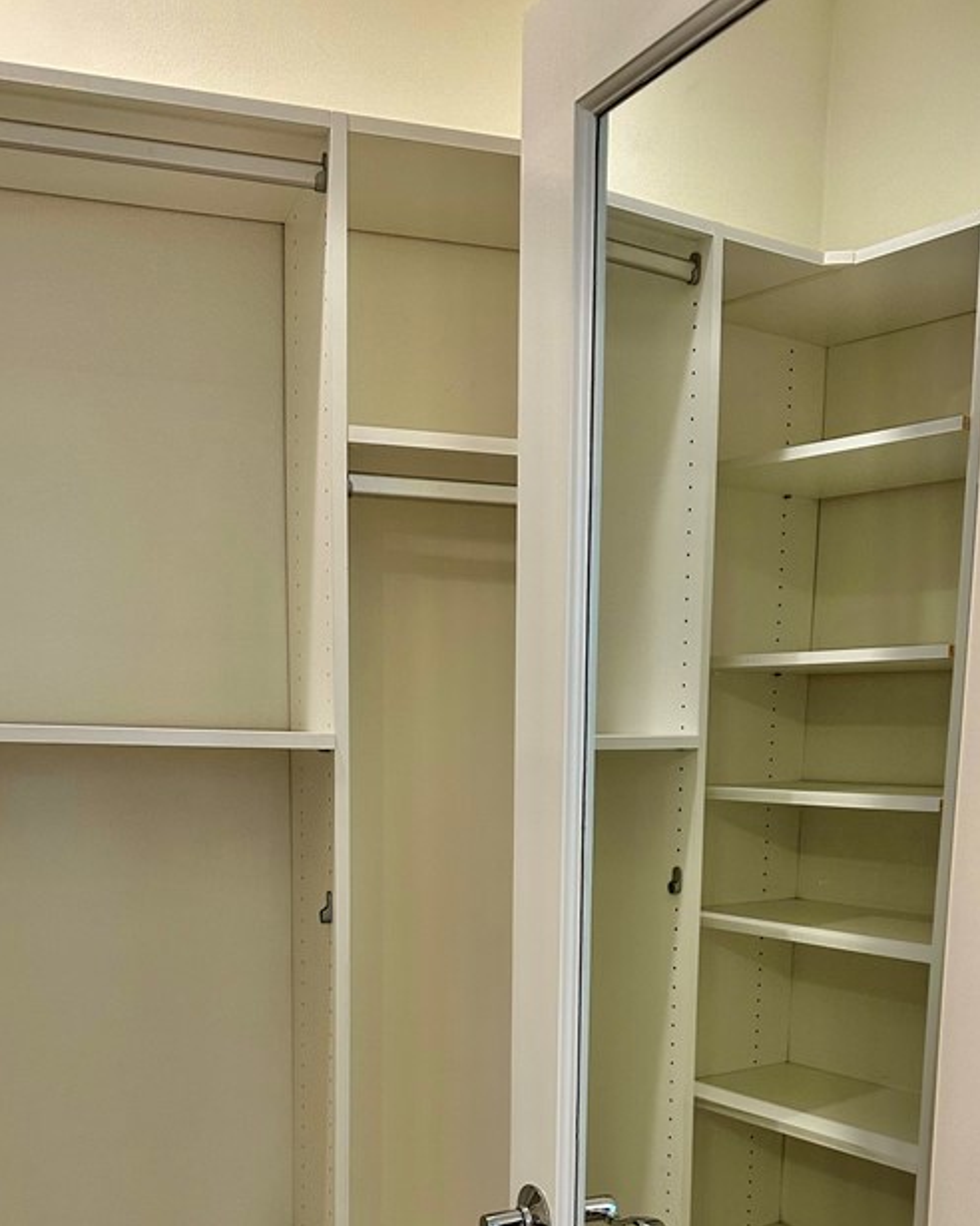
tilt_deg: -9.6
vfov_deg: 44.5
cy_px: 987
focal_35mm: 39
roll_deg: -1.7
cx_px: 540
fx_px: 1414
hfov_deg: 38.2
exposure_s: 1/120
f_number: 1.78
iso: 200
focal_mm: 6.86
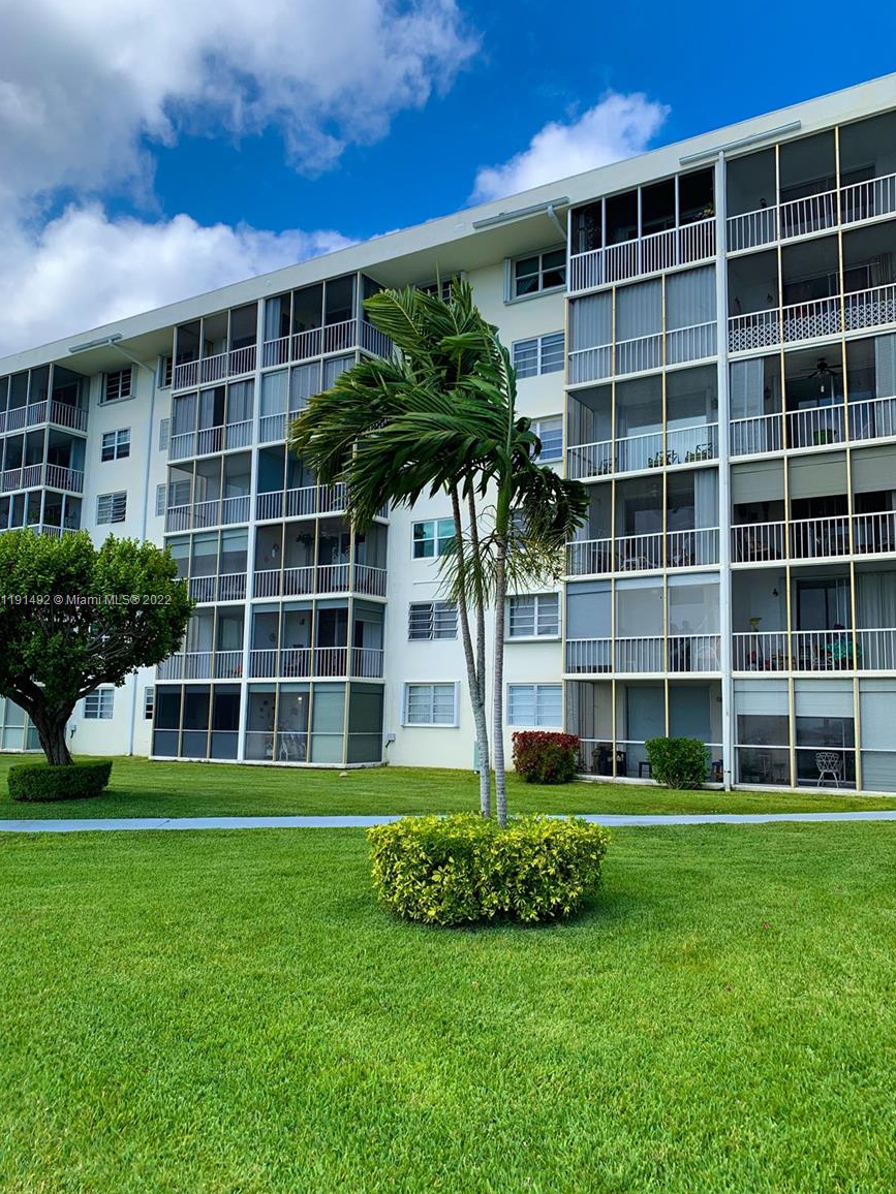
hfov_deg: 51.4
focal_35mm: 27
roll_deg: -1.4
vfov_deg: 65.3
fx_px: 932
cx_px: 447
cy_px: 601
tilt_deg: +7.6
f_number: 1.8
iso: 25
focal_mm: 4.25
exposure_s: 1/1634
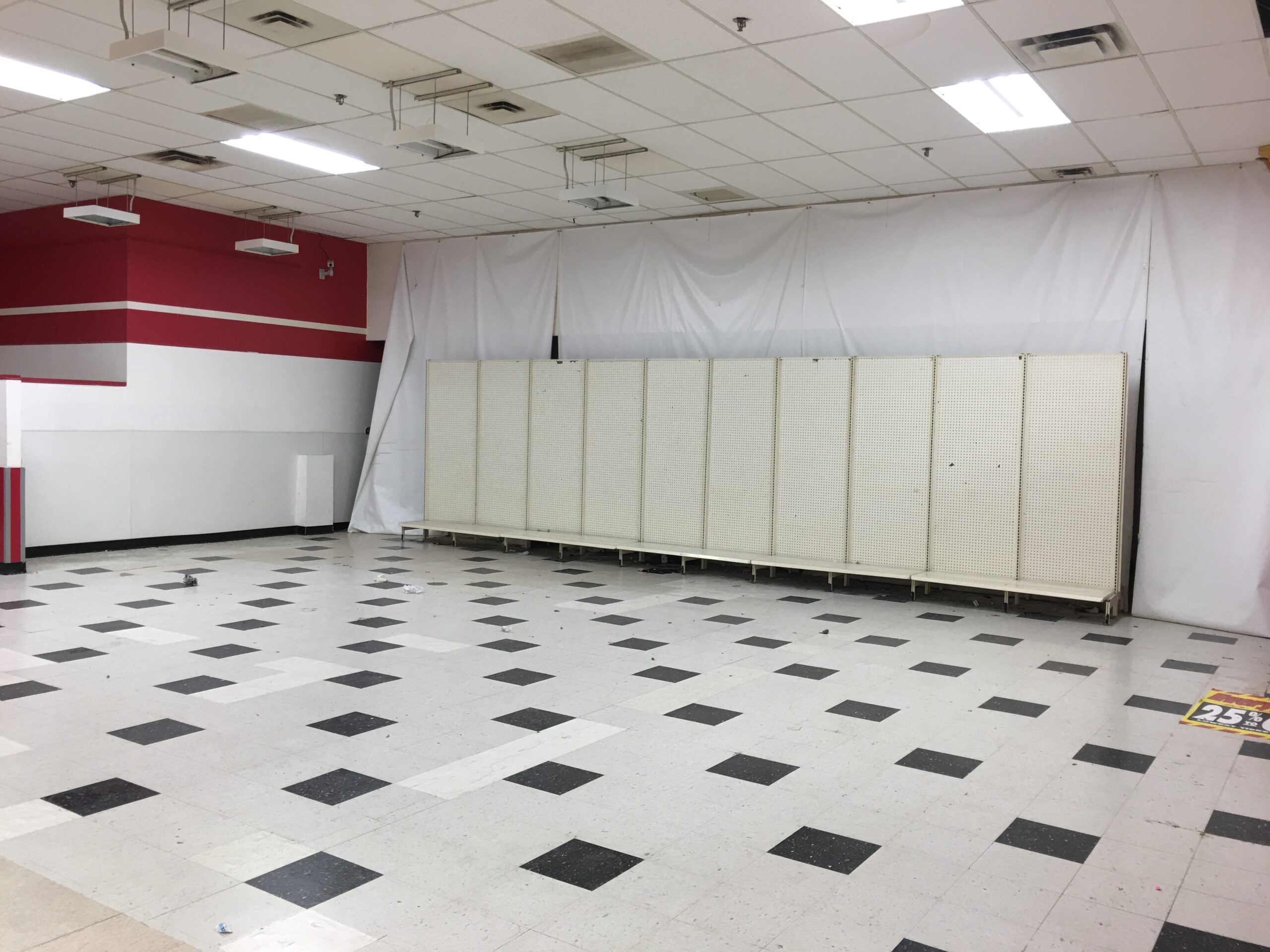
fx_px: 1064
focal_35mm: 29
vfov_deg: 48.2
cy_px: 476
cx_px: 635
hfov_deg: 61.7
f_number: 2.2
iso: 25
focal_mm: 4.15
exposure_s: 1/15
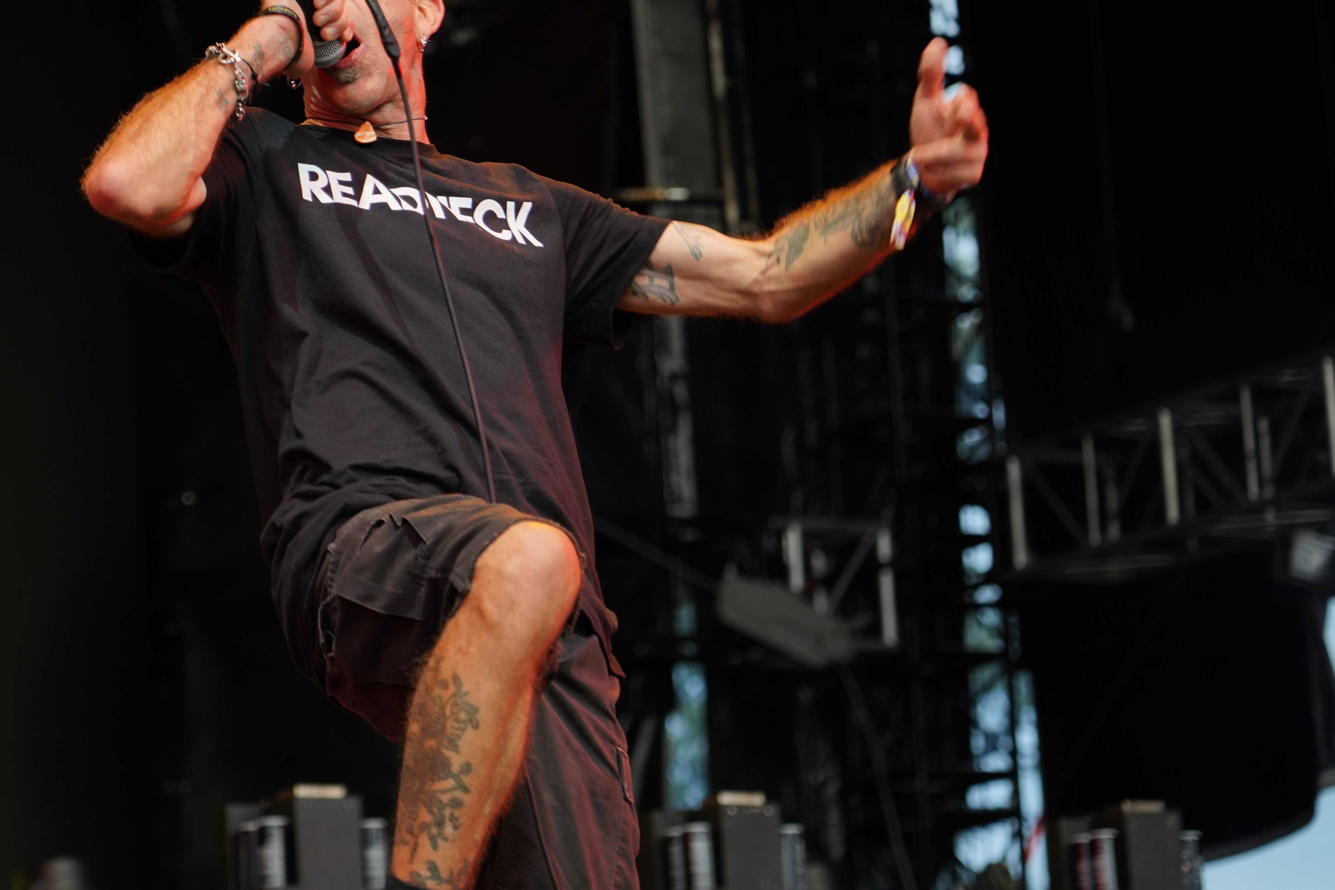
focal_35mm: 140
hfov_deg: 14.6
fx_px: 5191
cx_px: 483
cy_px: 363
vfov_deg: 9.8
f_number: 4
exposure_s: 1/125
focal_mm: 105
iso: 200
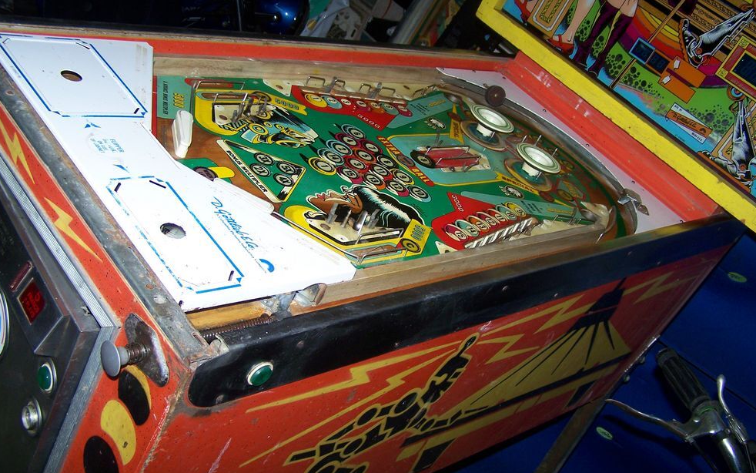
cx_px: 375
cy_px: 239
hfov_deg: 48.2
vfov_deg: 31.3
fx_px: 845
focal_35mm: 41
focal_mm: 6.3
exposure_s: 1/60
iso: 80
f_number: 2.8
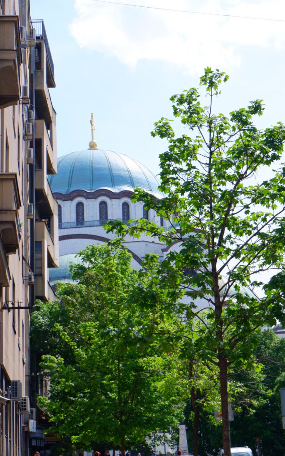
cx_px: 138
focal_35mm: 67
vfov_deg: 30.6
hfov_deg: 19.4
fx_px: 833
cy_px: 229
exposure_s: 1/400
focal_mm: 43.2
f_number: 8
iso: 200
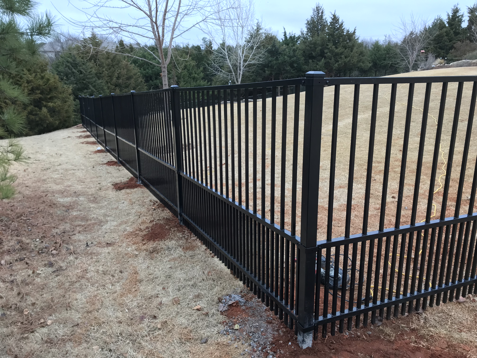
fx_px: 386
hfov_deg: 63.4
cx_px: 238
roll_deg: +0.6
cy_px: 179
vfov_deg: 49.7
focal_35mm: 28
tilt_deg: -15.9
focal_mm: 3.99
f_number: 1.8
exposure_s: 1/40
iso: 20
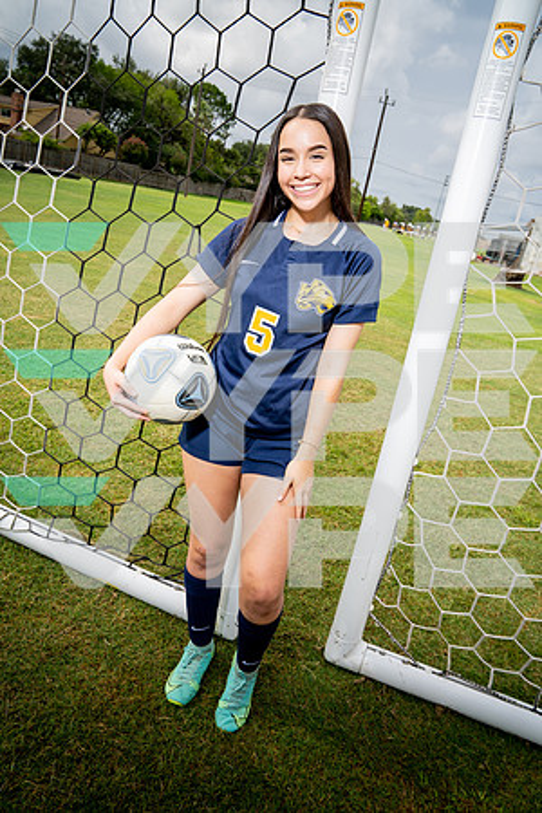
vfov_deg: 71.5
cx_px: 271
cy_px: 406
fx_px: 565
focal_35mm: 25
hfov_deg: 51.3
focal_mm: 25
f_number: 6.3
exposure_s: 1/250
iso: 100
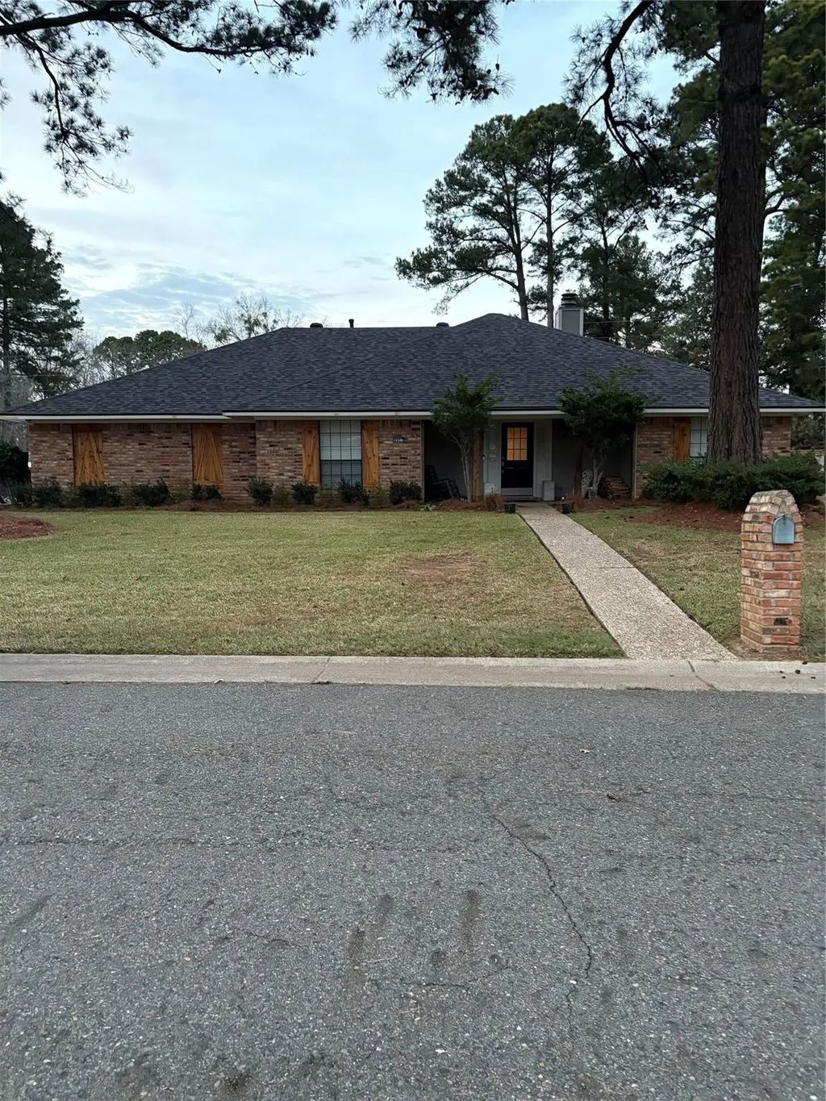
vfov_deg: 67.3
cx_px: 413
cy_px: 550
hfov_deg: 53.1
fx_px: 827
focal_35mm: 26
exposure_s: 1/60
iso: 400
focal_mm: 5.96
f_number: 1.6
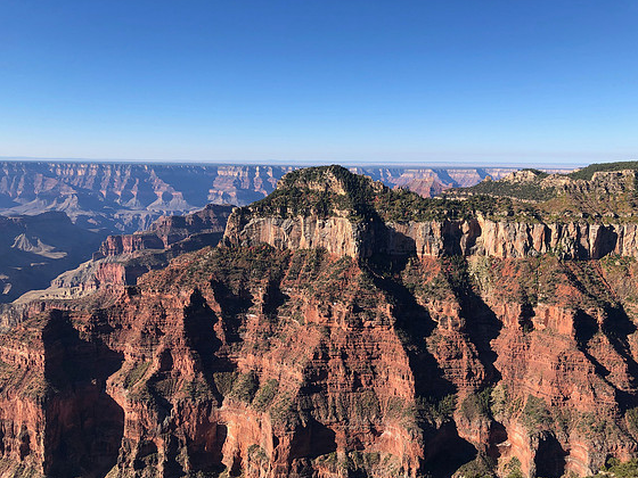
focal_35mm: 29
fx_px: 534
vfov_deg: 48.2
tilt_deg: -9.7
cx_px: 311
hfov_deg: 61.7
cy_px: 245
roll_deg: -0.6
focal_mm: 4
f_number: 1.8
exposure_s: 1/1600
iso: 20
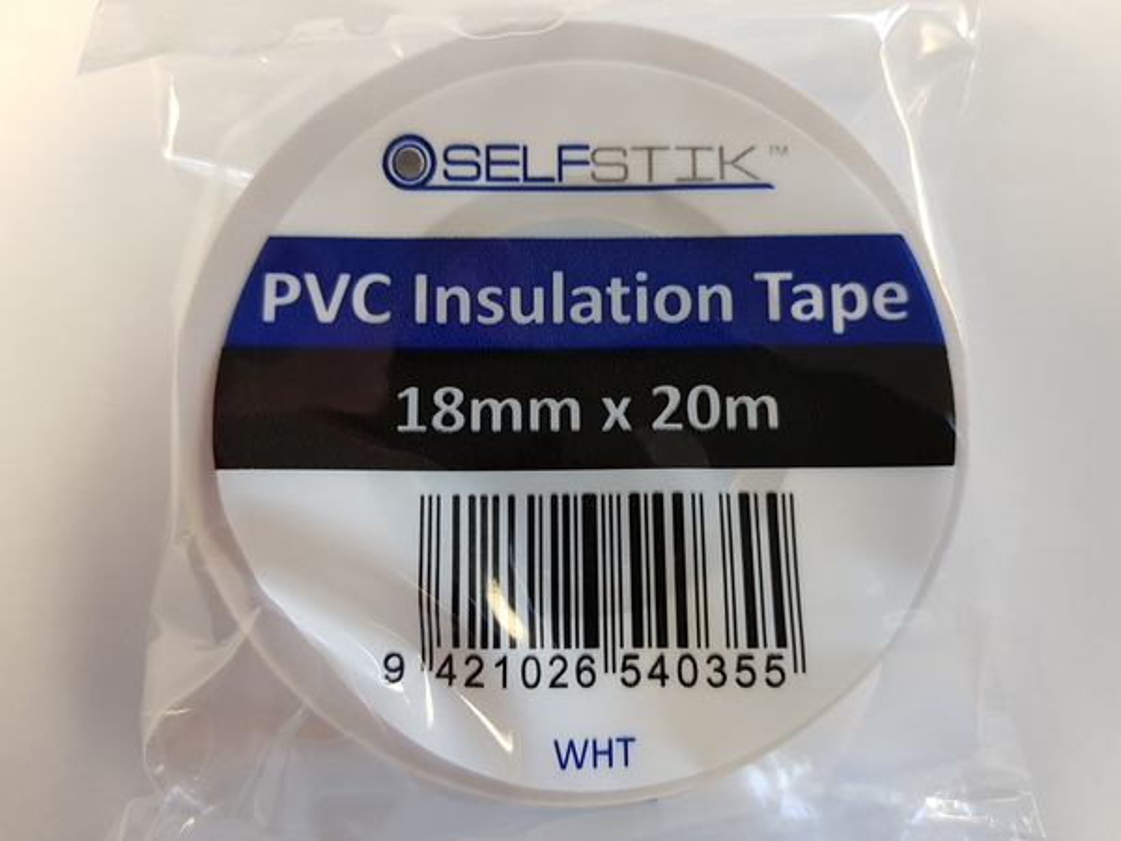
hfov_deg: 67.3
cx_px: 560
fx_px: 842
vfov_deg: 53.1
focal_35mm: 26
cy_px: 420
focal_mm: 4.3
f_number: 1.7
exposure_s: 1/50
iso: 160
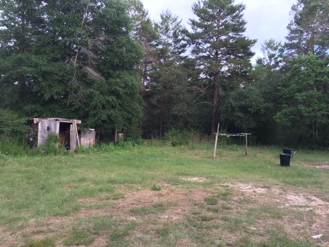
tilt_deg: +2.4
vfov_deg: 48.2
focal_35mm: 29
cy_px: 124
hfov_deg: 61.7
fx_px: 276
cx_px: 164
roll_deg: -2.9
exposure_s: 1/60
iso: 25
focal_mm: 4.15
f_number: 2.2
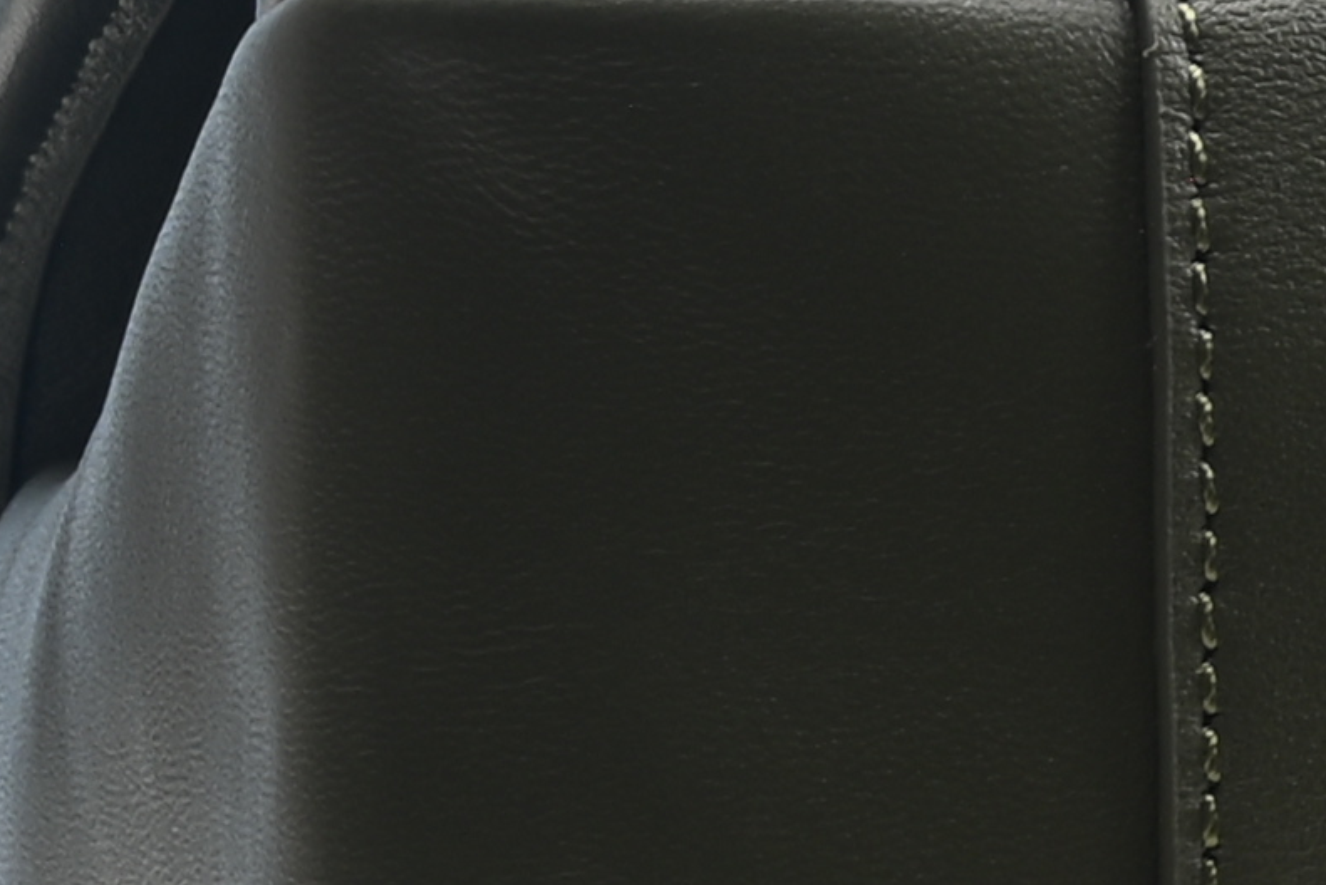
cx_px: 3562
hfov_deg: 6.0
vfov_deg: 4.2
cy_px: -622
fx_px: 12048
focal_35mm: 327
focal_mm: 43
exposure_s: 1/2.5
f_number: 16
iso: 110
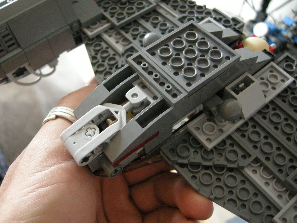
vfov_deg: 39.7
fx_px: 309
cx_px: 148
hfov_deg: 51.4
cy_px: 112
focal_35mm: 36
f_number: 2.7
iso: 400
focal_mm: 7.5
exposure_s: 1/41.1
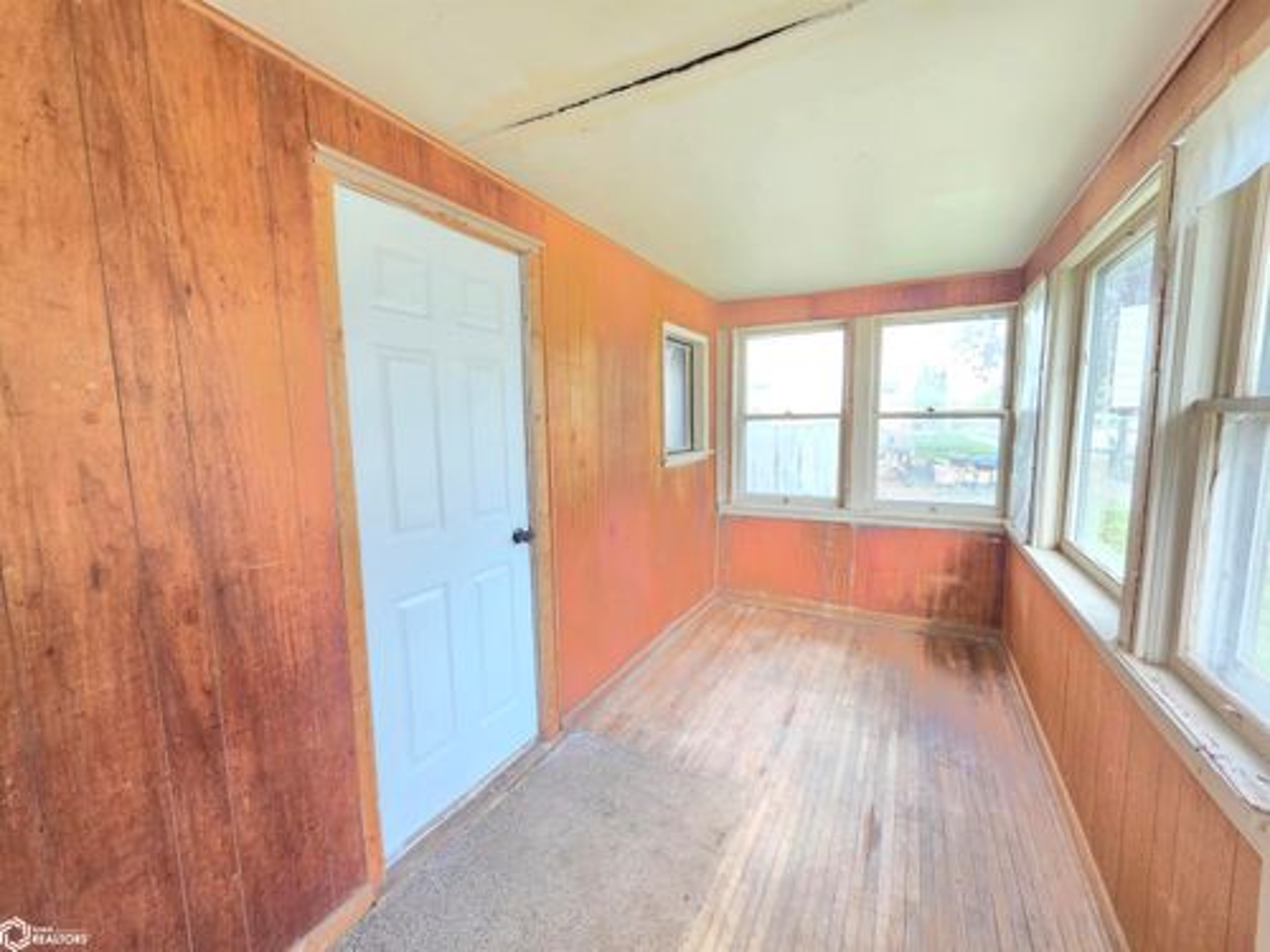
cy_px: 476
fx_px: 477
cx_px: 635
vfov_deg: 89.9
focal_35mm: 13
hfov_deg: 106.2
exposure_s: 1/120
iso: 250
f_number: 1.9
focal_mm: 2.2
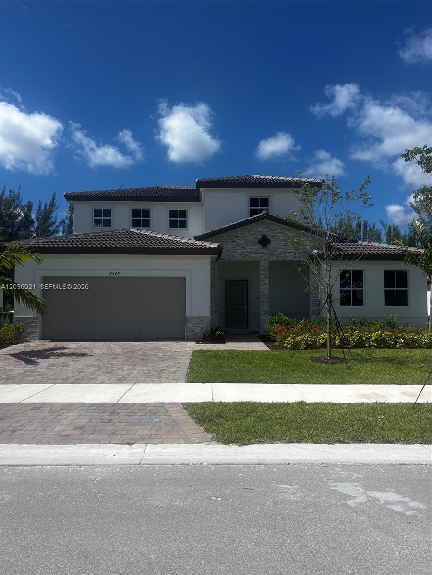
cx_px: 216
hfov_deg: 53.1
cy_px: 288
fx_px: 433
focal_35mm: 26
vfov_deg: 67.3
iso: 50
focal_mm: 5.96
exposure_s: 1/6711
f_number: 1.6
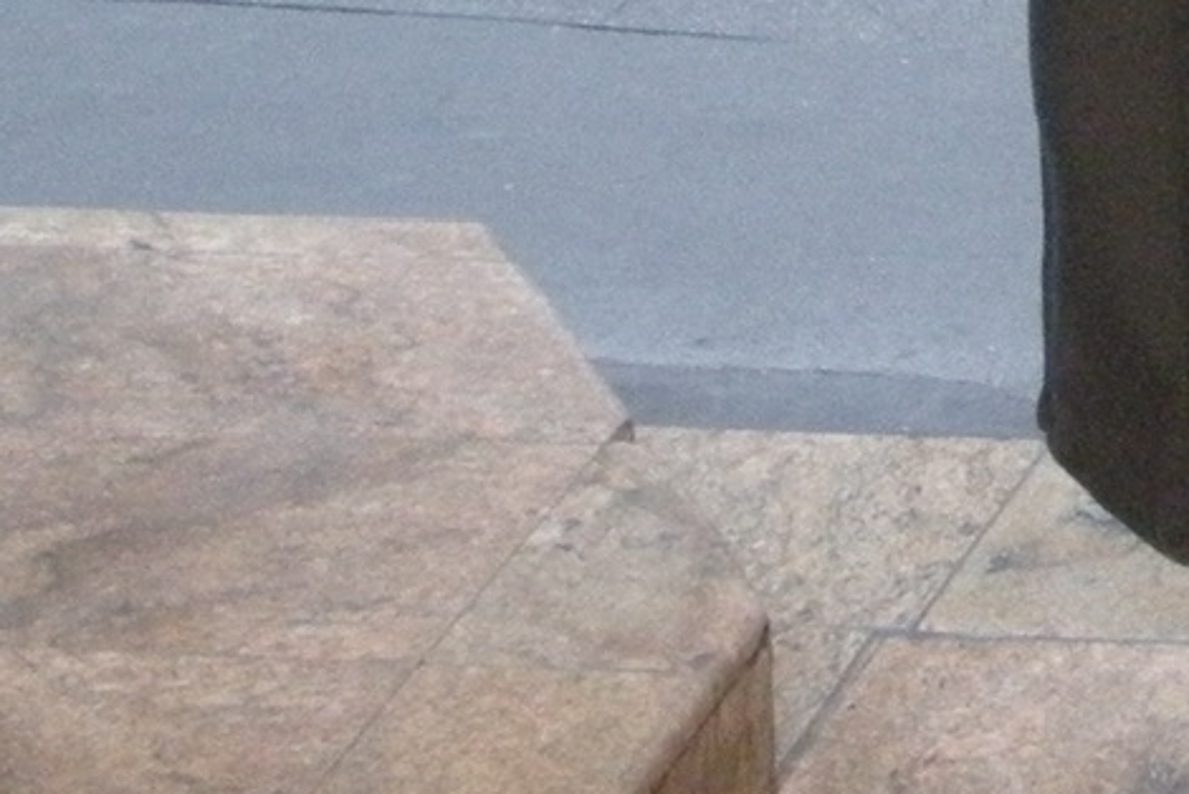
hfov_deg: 11.6
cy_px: -463
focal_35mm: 163
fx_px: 5387
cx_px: 2224
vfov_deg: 8.2
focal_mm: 6.3
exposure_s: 1/63
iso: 400
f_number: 3.5
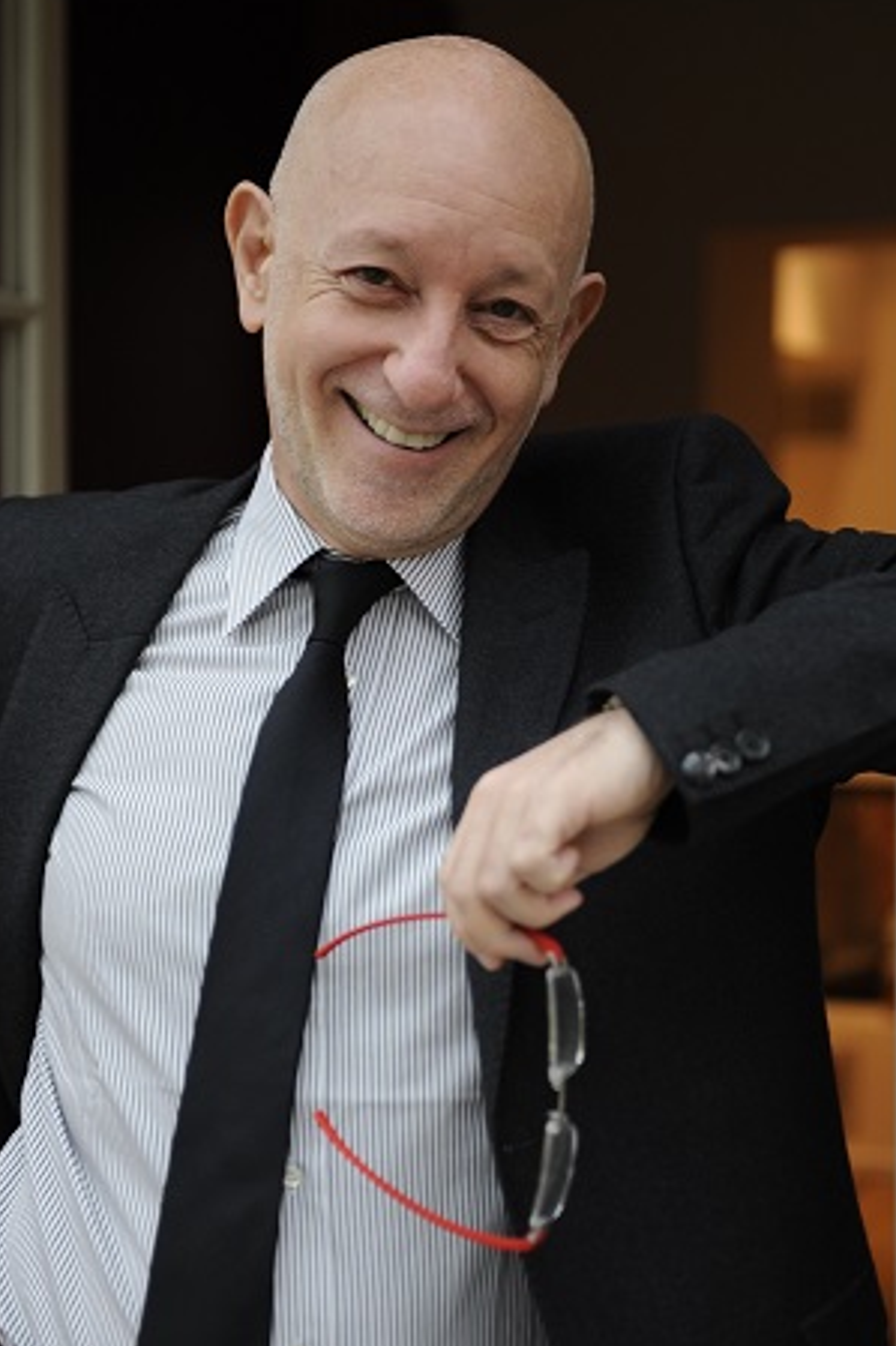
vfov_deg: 24.5
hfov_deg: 16.4
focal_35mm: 83
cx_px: 447
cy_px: 712
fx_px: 3101
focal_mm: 62
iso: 800
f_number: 2.8
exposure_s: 1/250
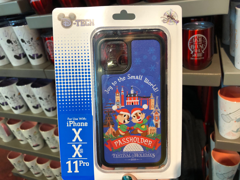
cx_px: 120
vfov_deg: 49.7
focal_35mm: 28
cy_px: 90
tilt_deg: -31.7
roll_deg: +8.4
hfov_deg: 63.4
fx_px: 194
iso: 40
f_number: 1.8
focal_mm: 3.99
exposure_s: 1/24
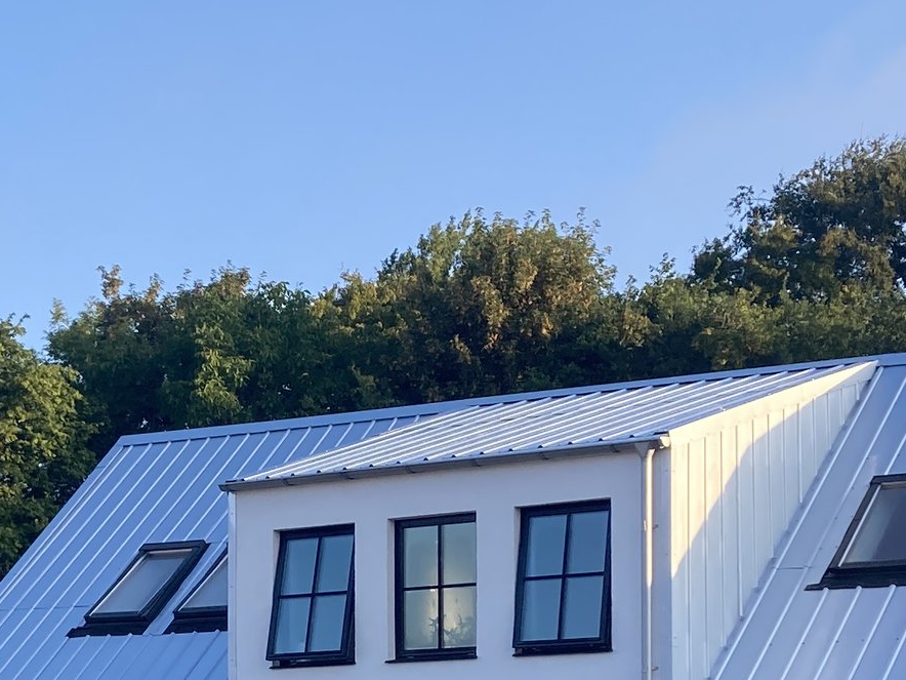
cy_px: 644
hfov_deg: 20.5
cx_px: 270
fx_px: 2486
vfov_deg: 15.3
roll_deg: -0.8
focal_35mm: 95
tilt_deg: +4.6
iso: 20
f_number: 1.8
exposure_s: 1/585
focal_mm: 3.99
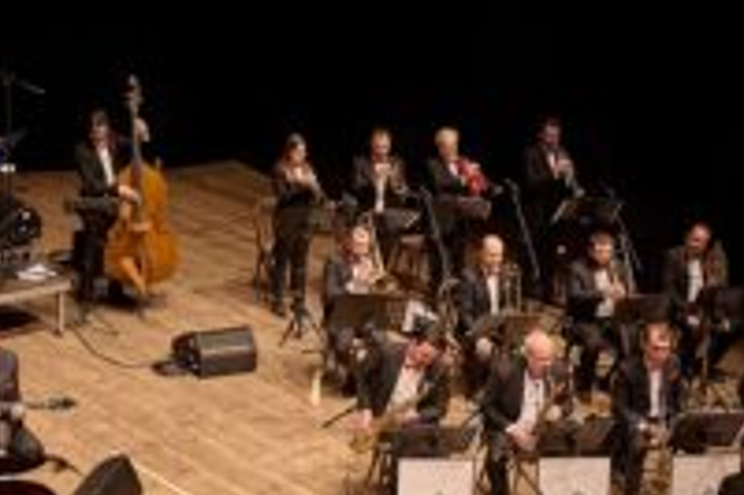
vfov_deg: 17.2
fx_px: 1631
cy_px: 346
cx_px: 259
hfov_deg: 25.6
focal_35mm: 79
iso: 800
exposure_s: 1/125
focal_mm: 35
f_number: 2
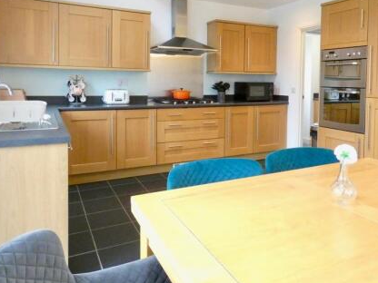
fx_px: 306
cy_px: 98
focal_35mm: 28
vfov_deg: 49.0
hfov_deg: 63.2
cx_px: 211
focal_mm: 3.6
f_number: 2.8
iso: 1250
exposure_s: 1/60
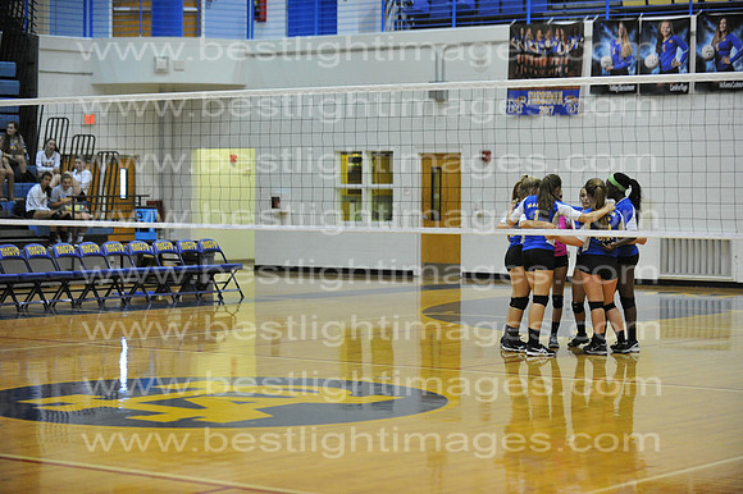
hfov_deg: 14.7
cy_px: 247
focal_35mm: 140
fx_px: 2888
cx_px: 372
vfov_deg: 9.8
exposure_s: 1/640
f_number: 3.2
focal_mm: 140
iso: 8000
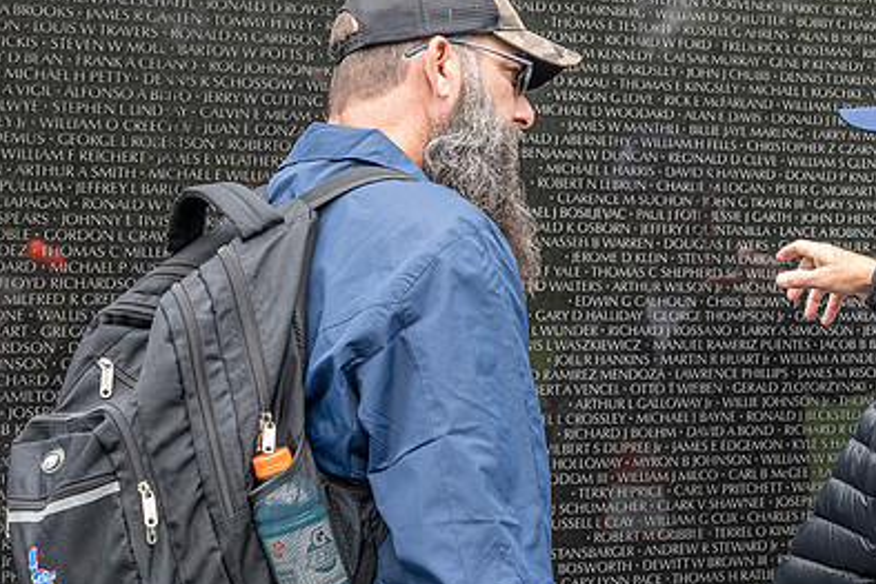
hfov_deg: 22.7
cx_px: 887
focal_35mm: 86
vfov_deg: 15.9
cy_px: 206
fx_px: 2093
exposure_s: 1/400
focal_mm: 35
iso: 1800
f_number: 8
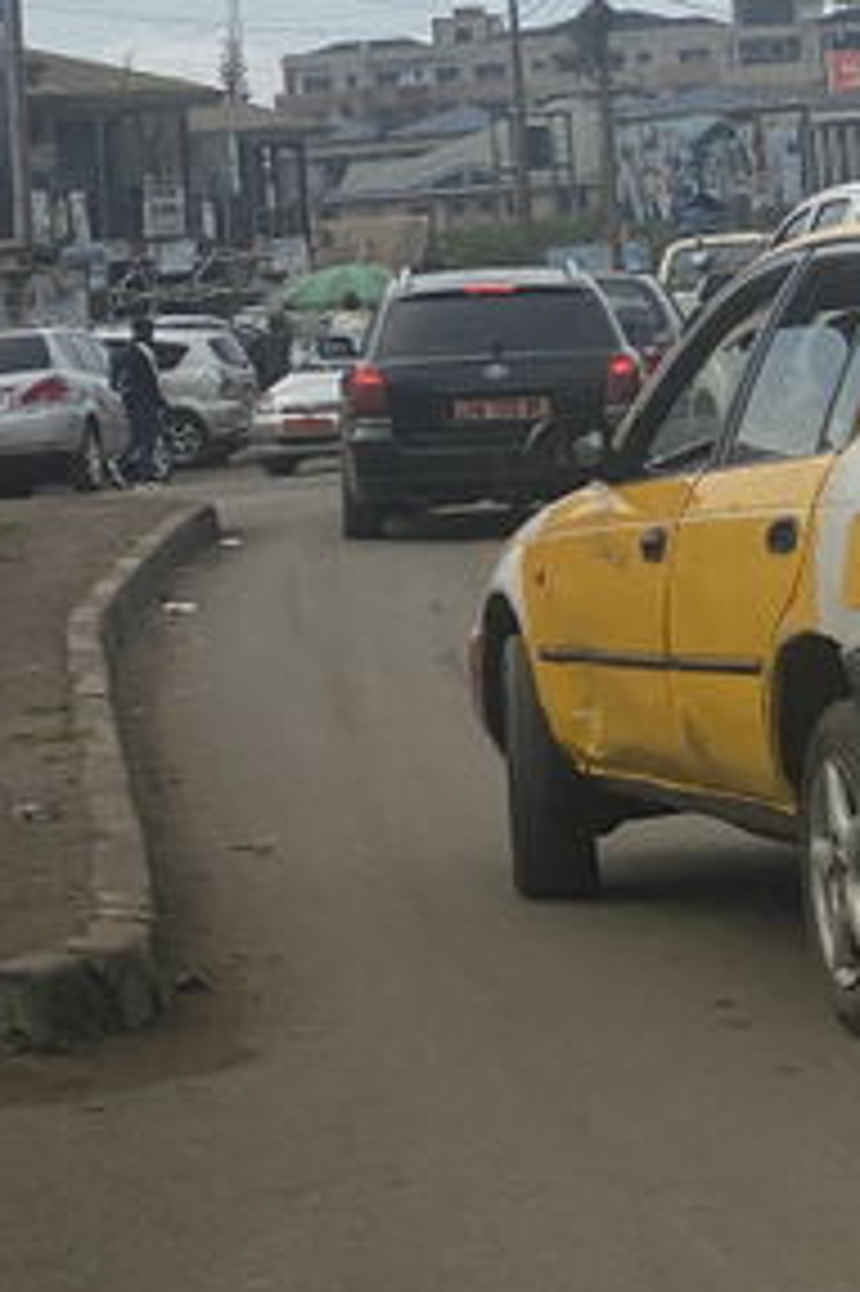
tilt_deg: +2.6
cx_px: 590
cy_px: -86
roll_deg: +4.7
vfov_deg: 13.4
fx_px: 5417
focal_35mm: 151
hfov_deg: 9.1
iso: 20
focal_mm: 6
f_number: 2
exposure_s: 1/3690
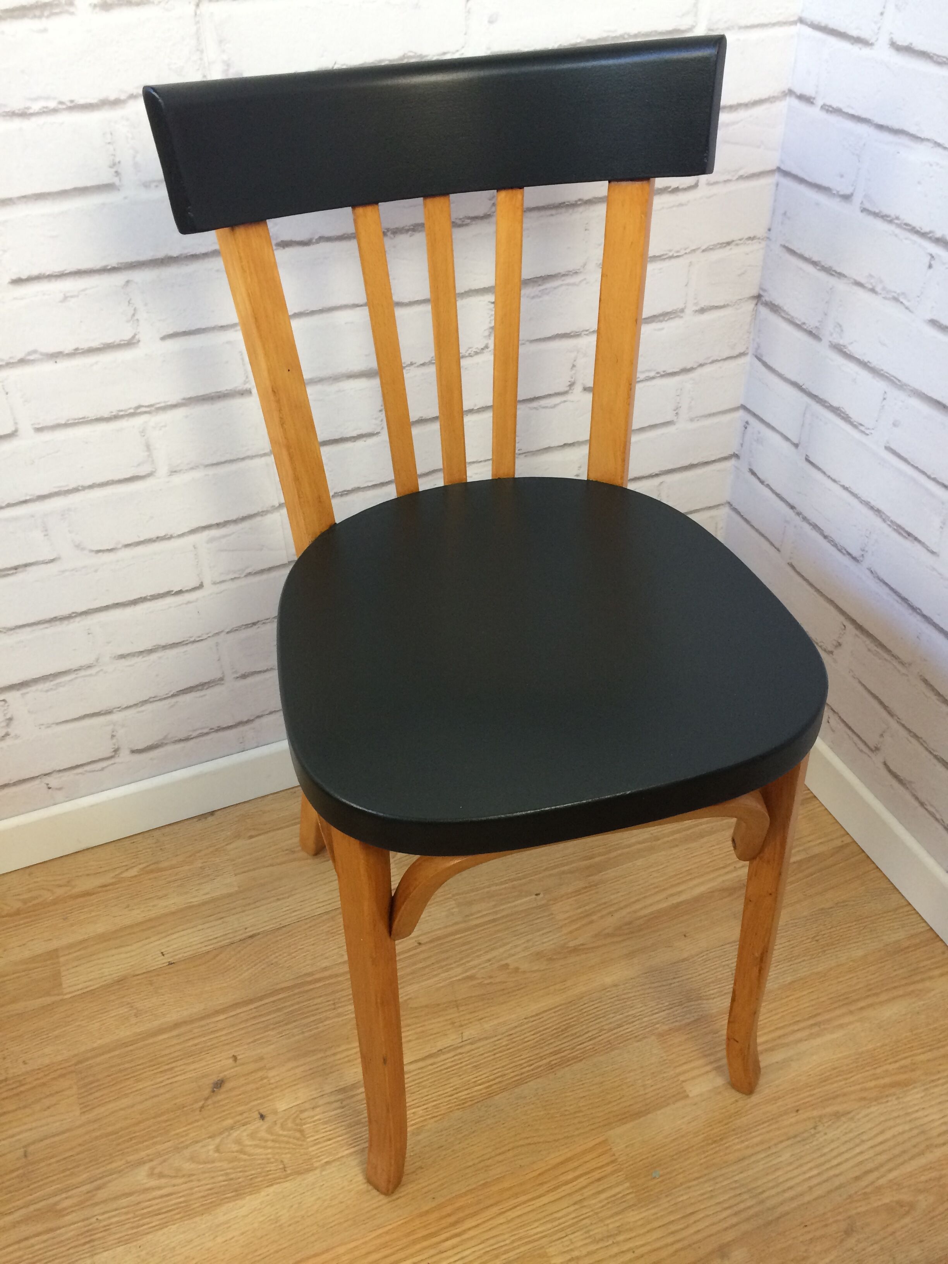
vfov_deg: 61.7
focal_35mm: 29
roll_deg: +3.5
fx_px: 1059
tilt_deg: -39.8
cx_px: 474
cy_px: 632
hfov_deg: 48.2
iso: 80
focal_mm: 4.15
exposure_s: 1/33
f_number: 2.2
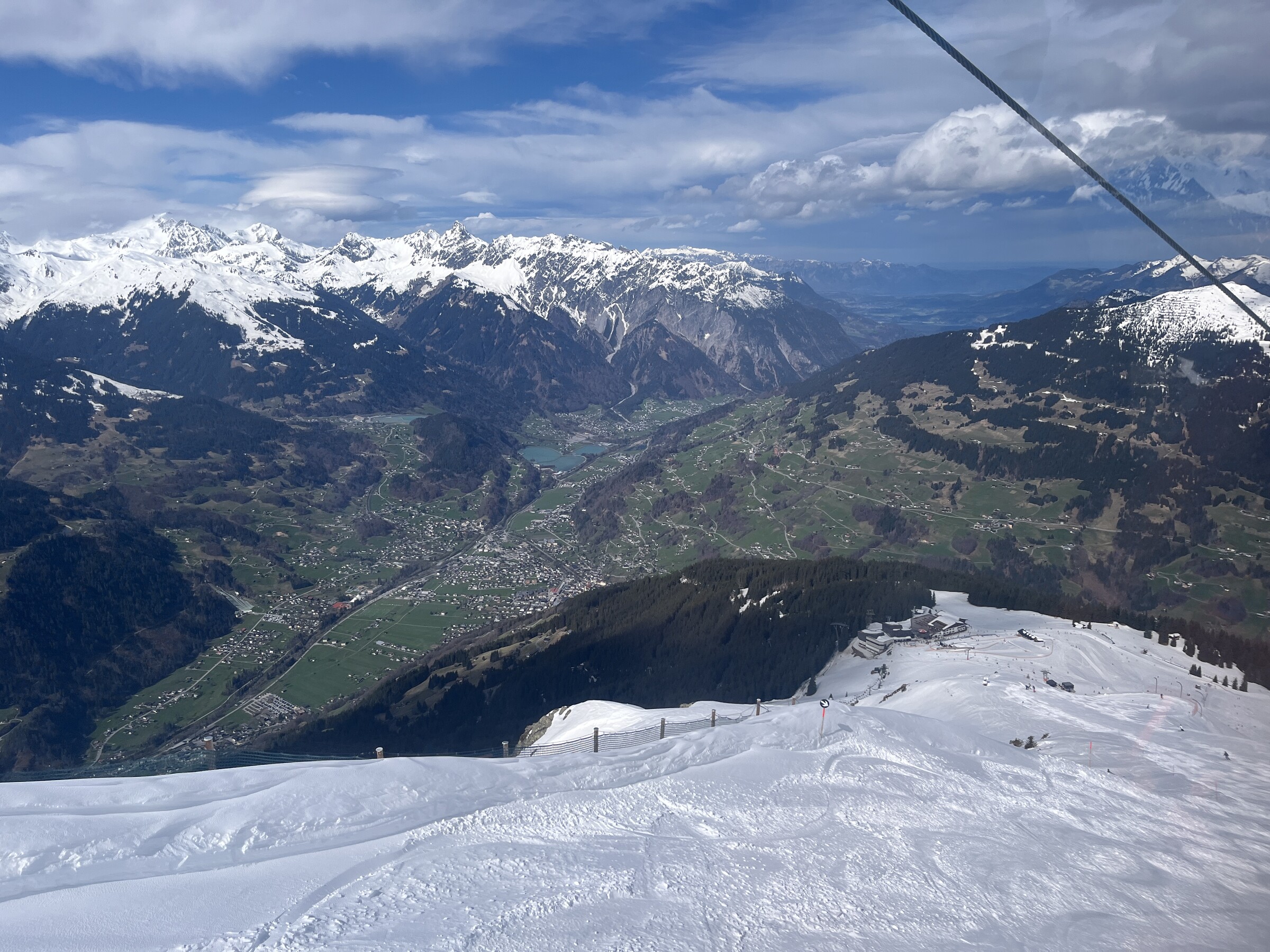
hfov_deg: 67.3
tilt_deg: -14.5
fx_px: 954
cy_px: 476
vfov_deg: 53.1
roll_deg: +1.2
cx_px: 635
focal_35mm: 26
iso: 50
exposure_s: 1/3745
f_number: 1.6
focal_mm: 5.1
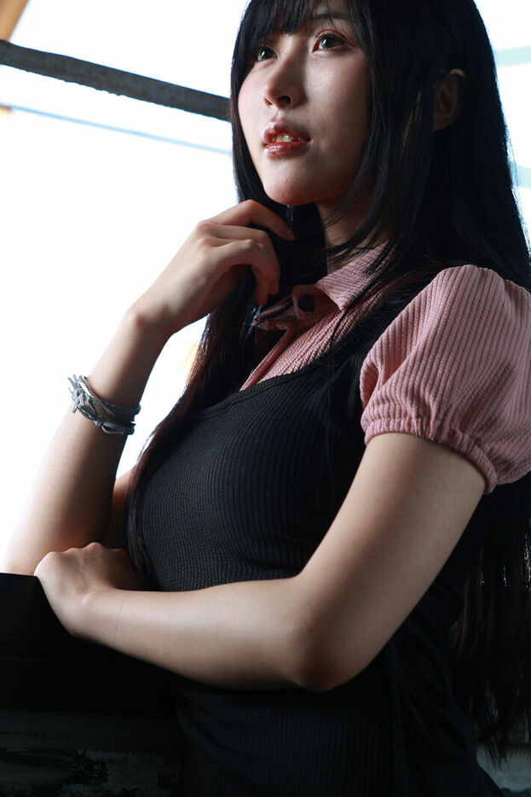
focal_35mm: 113
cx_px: 359
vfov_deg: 18.1
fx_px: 2499
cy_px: 412
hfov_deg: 12.1
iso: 200
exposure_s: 1/200
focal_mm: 67
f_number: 2.8
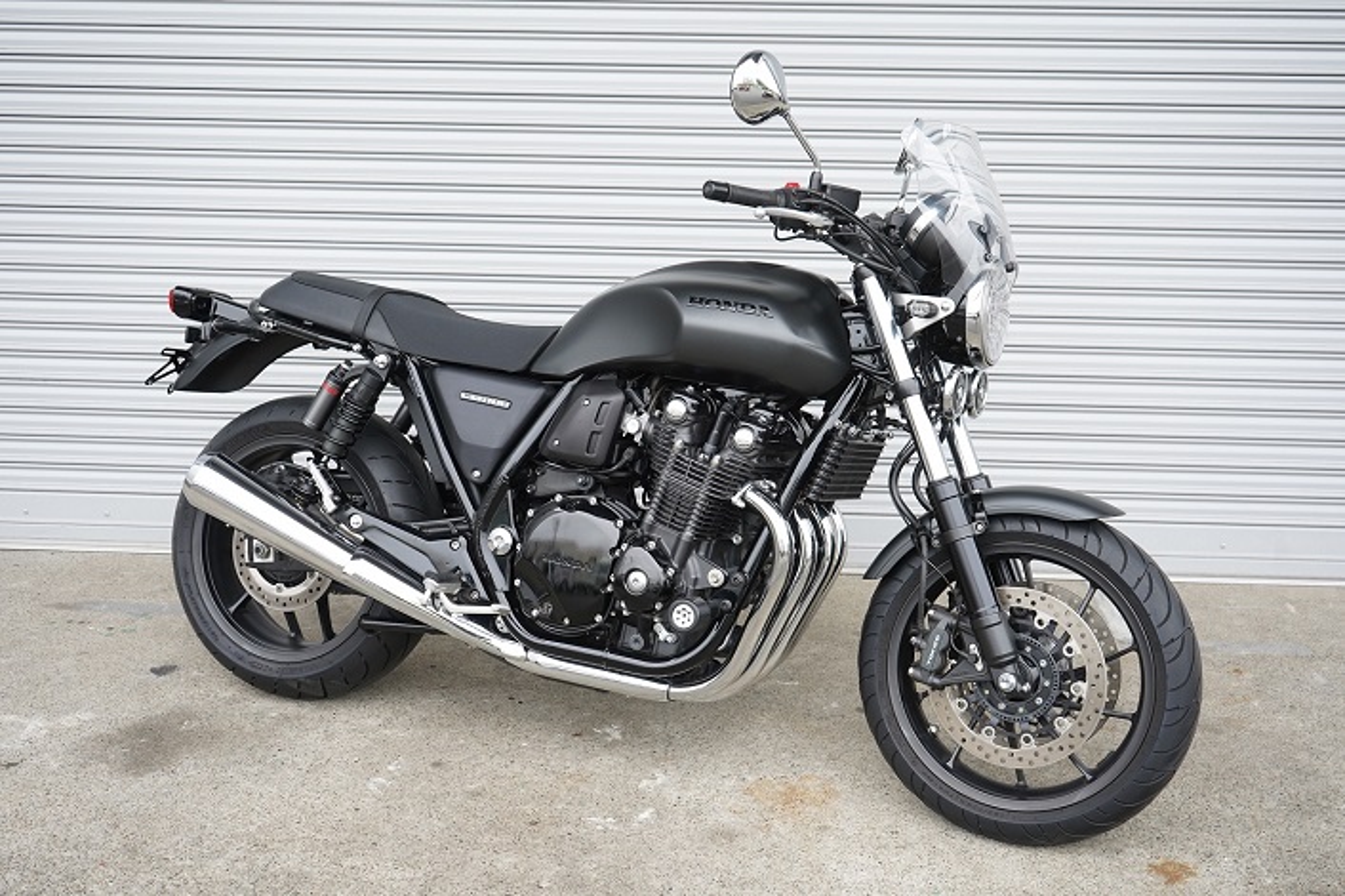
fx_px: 1568
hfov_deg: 46.4
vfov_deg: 31.9
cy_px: 448
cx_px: 672
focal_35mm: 42
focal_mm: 42
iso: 100
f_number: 5.6
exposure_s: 1/60
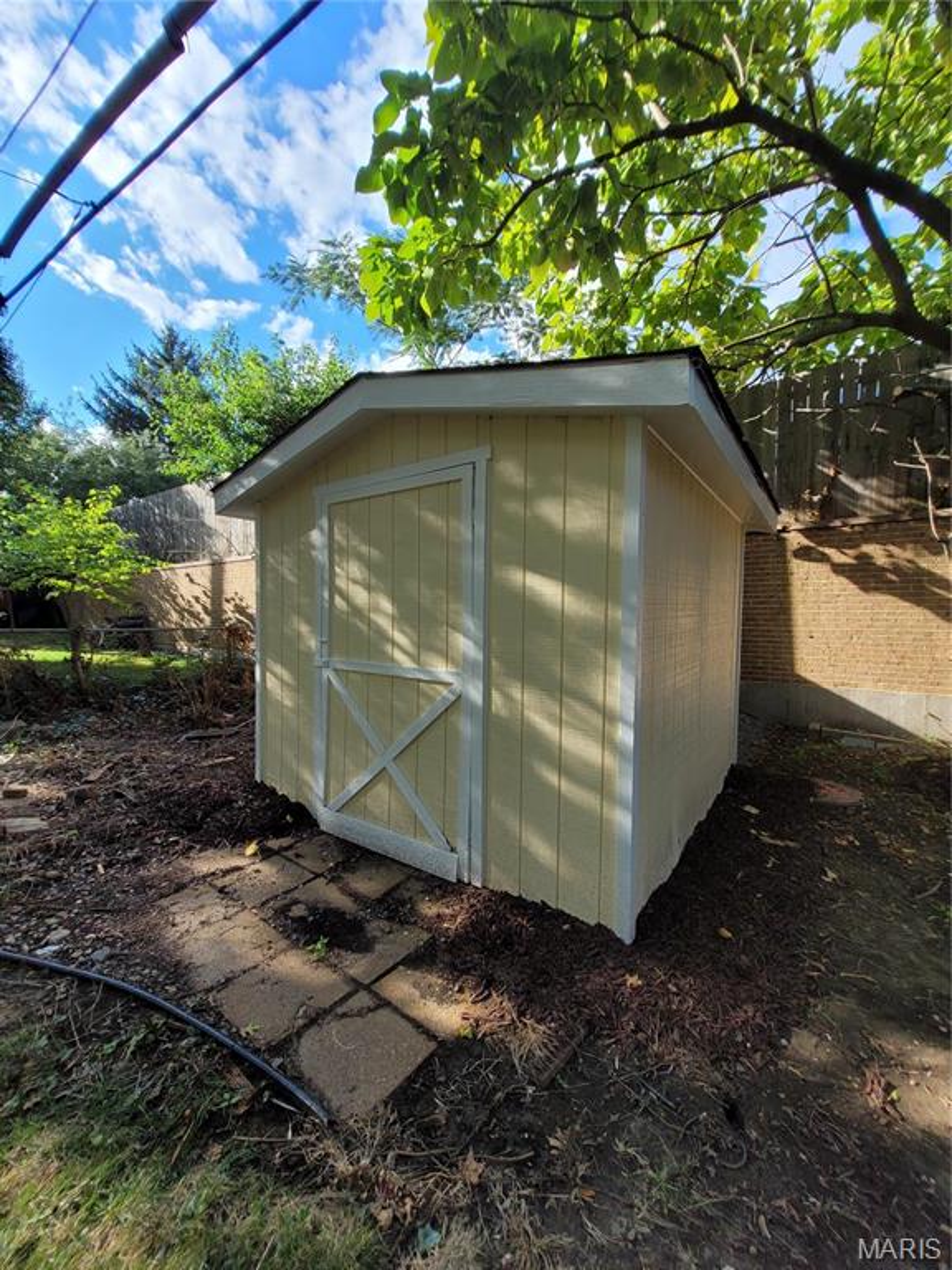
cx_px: 476
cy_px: 635
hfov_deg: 89.9
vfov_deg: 106.2
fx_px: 477
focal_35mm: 13
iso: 40
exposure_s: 1/472
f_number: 2.2
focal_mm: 1.74
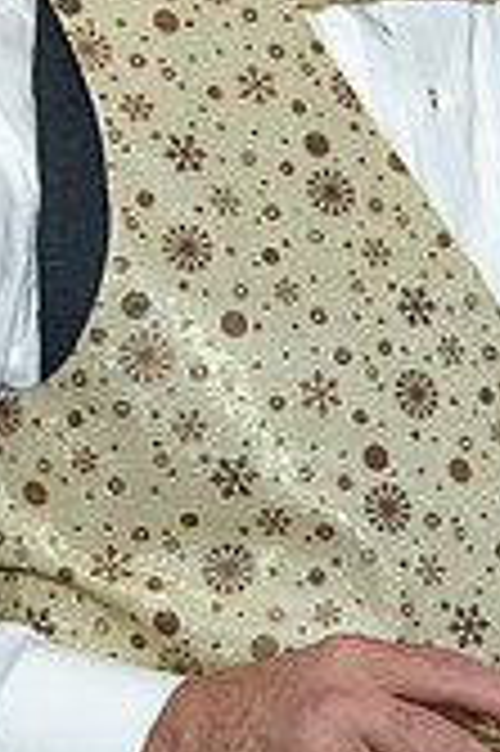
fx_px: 3758
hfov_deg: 7.5
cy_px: 200
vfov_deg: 11.4
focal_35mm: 180
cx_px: 793
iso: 500
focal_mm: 26
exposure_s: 1/250
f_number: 6.3
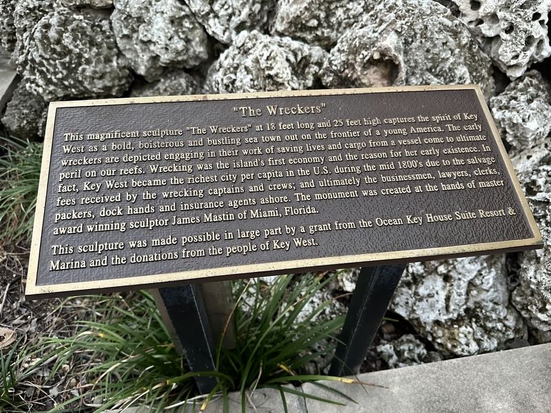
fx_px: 382
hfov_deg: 71.6
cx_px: 276
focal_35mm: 24
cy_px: 206
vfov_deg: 56.8
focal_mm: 6.86
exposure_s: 1/40
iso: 800
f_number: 1.78
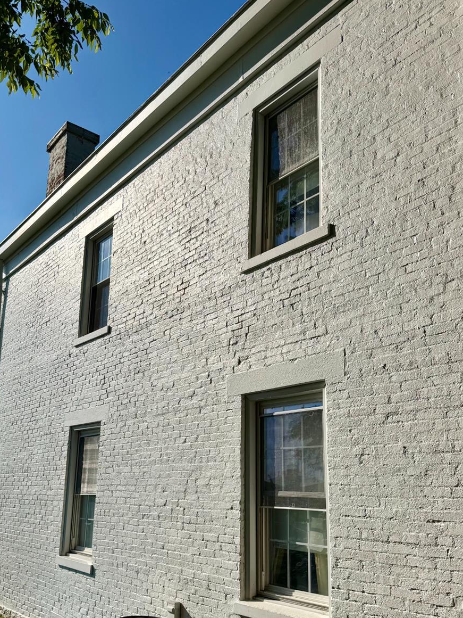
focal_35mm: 31
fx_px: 553
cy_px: 371
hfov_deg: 45.3
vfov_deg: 57.9
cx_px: 200
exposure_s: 1/14286
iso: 80
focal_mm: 6.76
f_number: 1.78
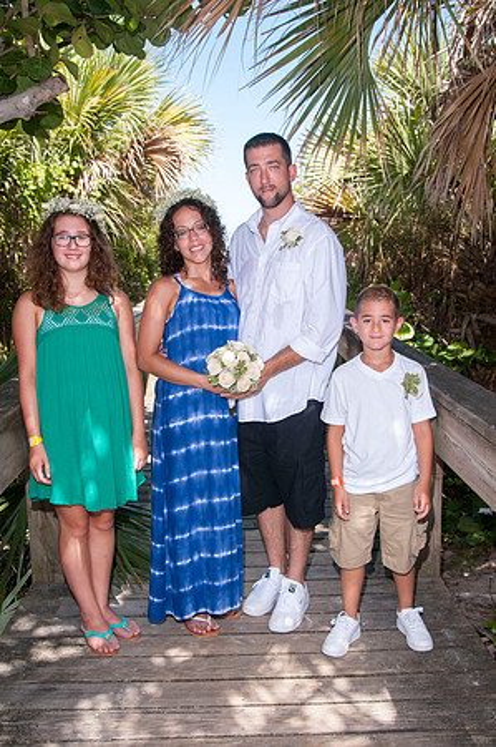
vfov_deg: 53.2
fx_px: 746
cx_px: 248
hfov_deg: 36.8
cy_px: 374
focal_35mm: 36
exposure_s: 1/250
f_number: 5.6
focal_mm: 24
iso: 100
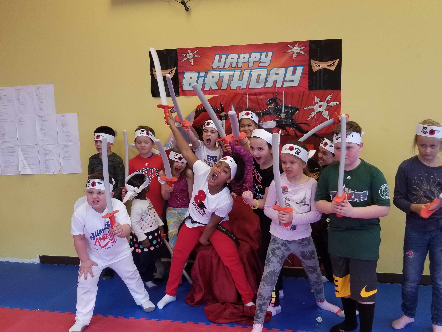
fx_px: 332
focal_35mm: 26
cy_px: 166
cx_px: 221
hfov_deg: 67.3
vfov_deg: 53.1
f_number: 1.7
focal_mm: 4.3
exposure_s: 1/120
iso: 100
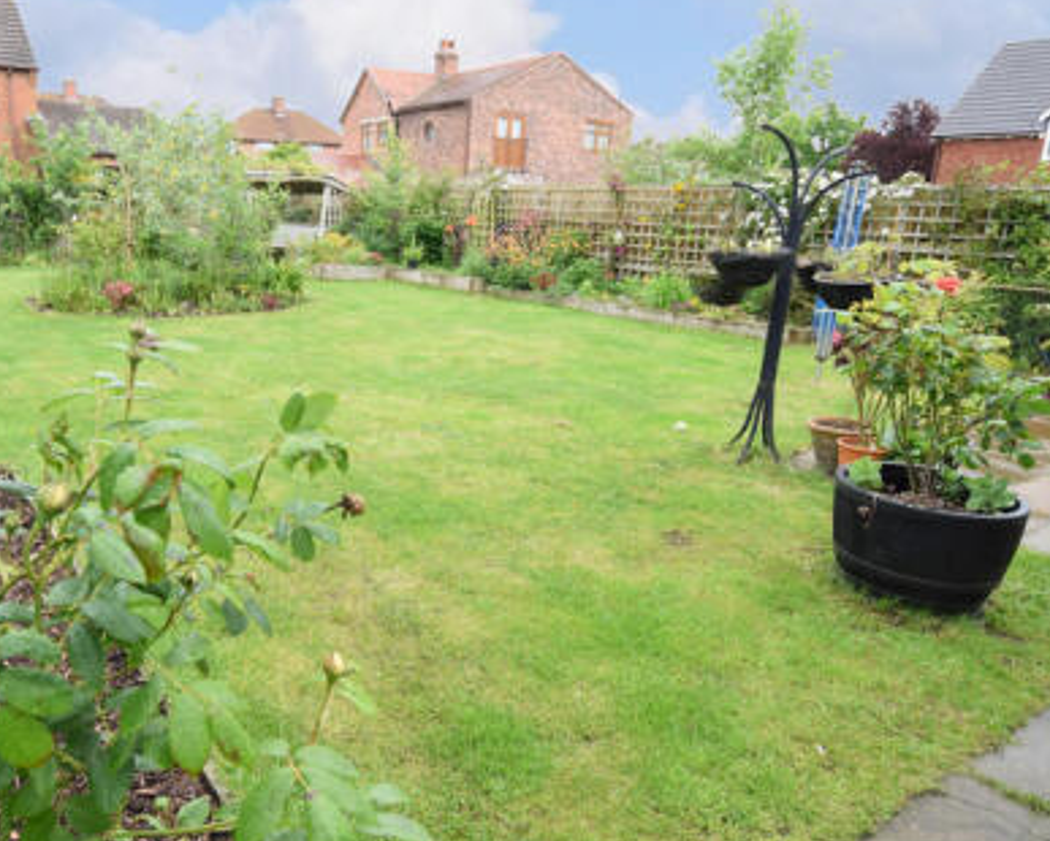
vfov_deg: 52.5
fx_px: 852
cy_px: 406
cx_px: 397
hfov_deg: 62.5
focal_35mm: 27
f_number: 8
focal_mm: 11.5
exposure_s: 1/250
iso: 320
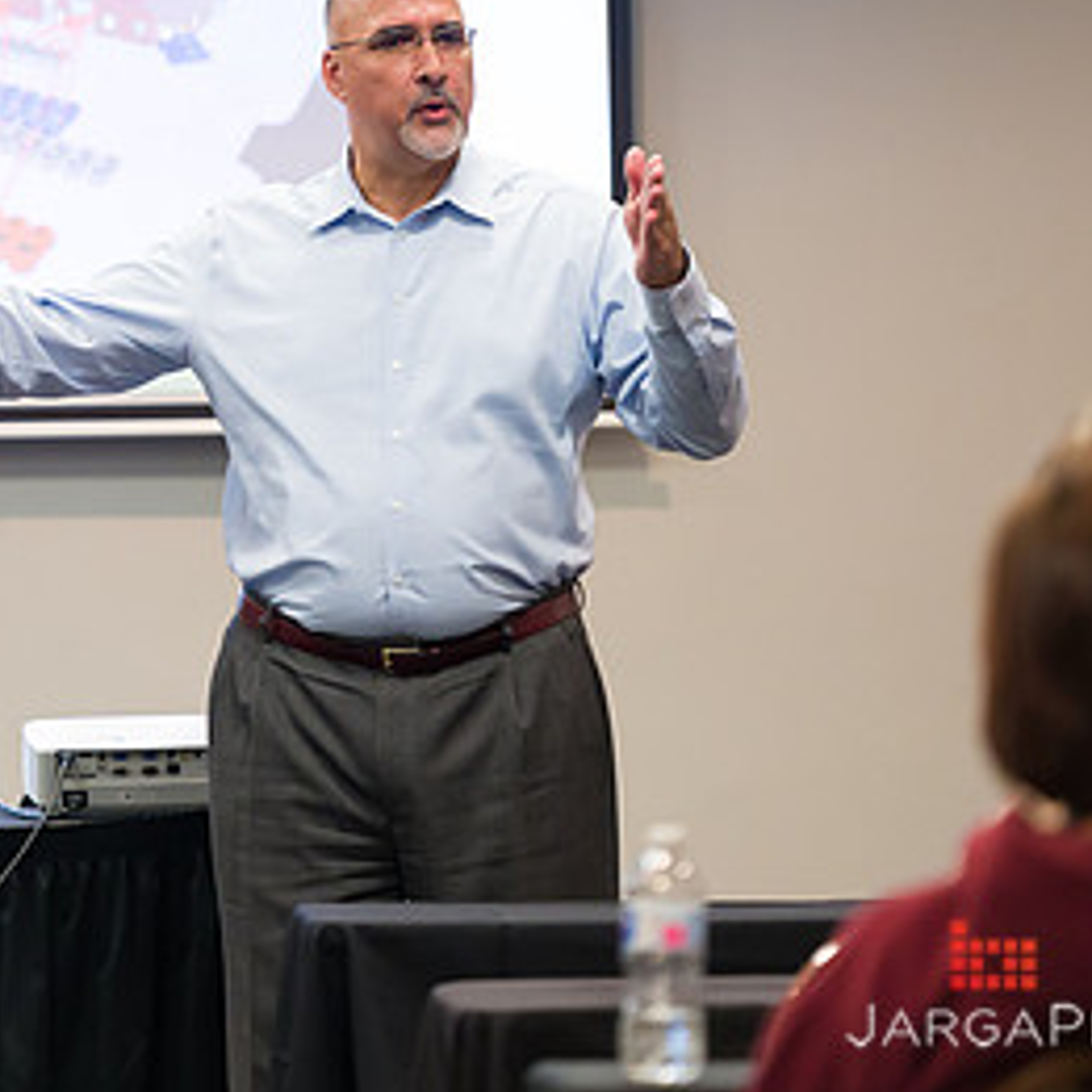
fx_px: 10778
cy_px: 331
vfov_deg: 5.8
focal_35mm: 302
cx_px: 33
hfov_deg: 5.8
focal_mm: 160
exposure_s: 1/125
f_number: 3.2
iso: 2500
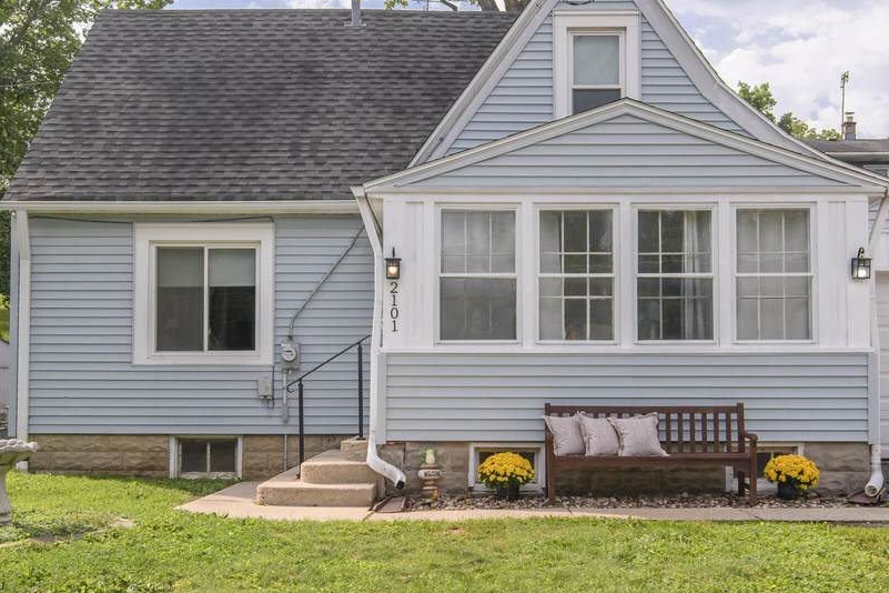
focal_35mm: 47
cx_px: 468
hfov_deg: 41.9
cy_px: 369
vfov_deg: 28.5
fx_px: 1161
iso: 400
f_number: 8
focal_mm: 25
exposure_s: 1/500
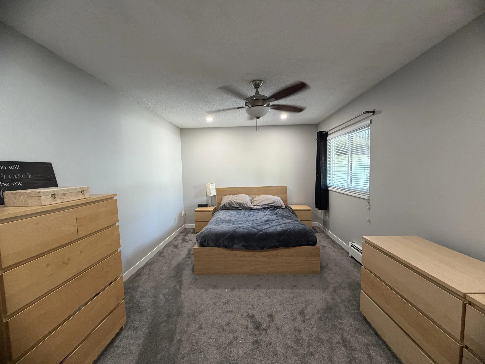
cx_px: 242
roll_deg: +1.2
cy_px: 182
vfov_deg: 85.7
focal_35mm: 14
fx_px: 196
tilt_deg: -3.1
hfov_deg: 102.1
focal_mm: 2.22
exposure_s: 1/60
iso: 250
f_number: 2.2
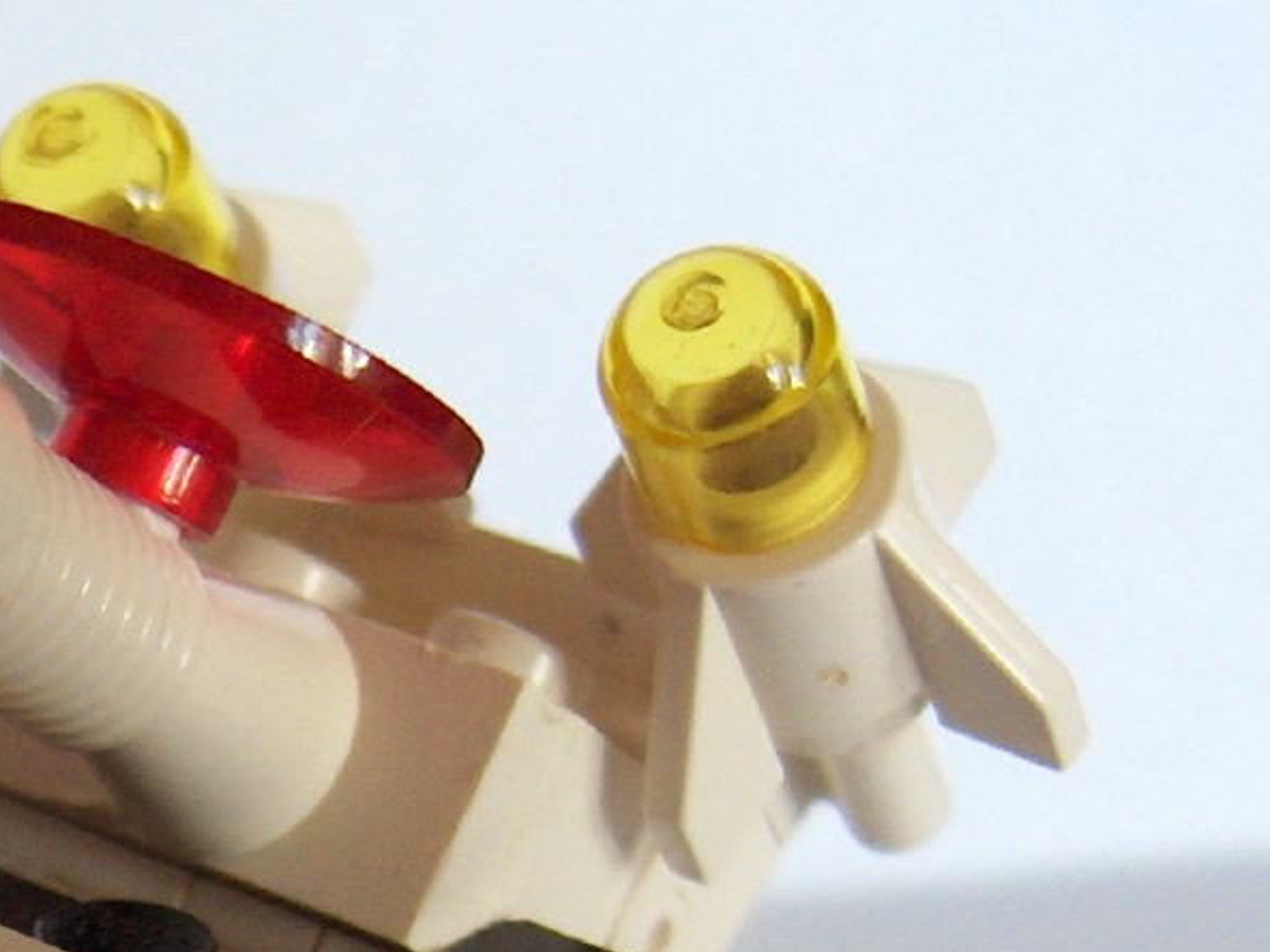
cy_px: 1218
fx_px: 4953
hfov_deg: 14.2
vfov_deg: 10.7
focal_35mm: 135
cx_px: -253
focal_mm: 8
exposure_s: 1/47.6
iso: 200
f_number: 2.8
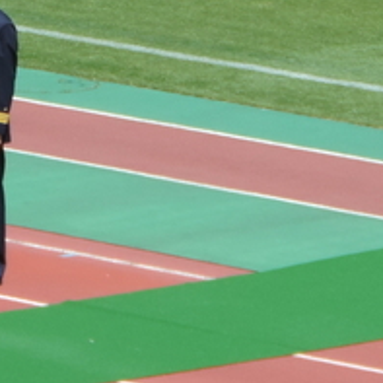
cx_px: 68
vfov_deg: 2.2
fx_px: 10127
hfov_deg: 2.2
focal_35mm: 809
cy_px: 23
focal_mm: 40.1
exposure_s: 1/400
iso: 80
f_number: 4.6
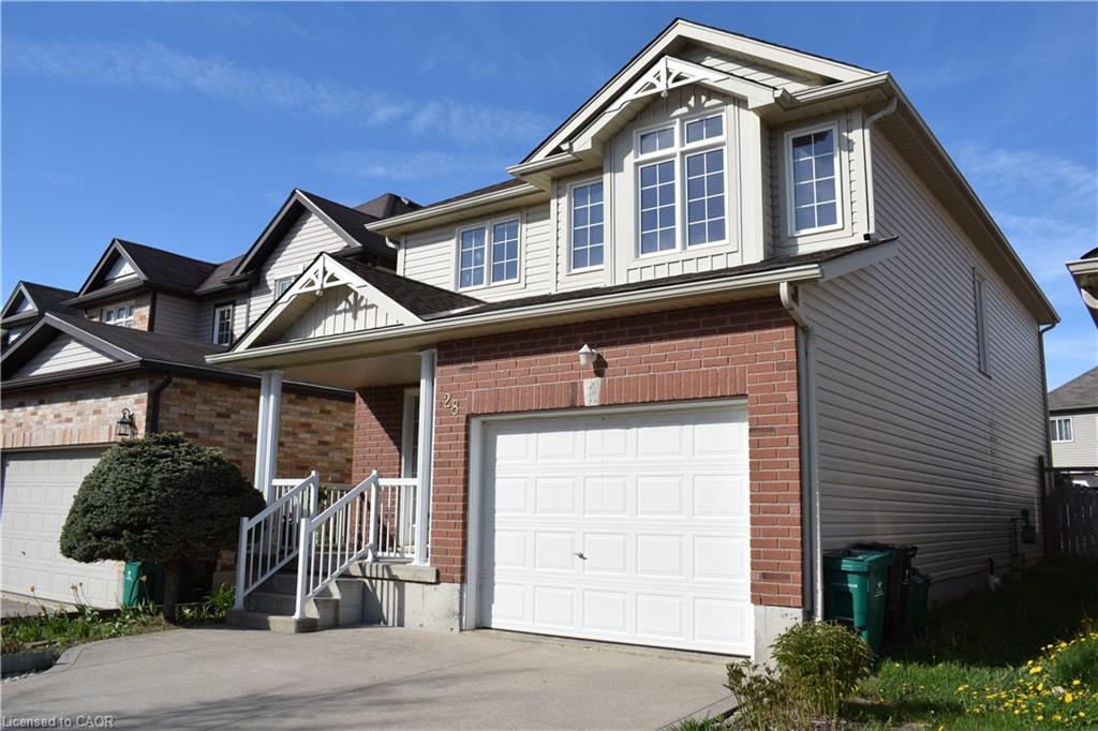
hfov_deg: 61.9
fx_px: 915
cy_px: 366
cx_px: 549
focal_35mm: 30
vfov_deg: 43.6
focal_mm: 20
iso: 800
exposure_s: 1/2000
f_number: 8
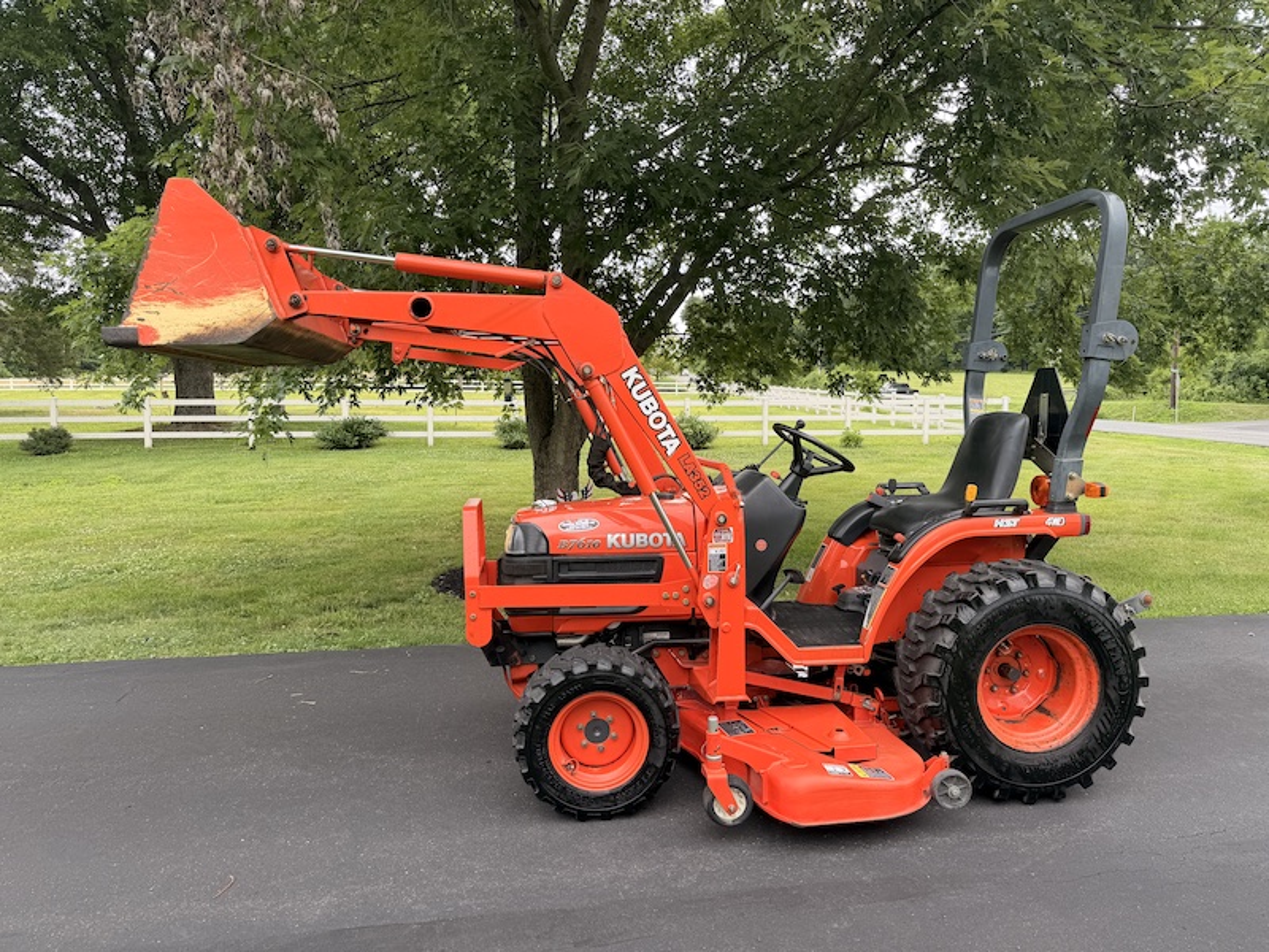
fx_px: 880
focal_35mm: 24
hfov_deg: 71.6
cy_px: 476
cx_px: 634
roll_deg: +1.4
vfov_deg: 56.8
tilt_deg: -1.3
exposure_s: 1/464
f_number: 1.78
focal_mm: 6.76
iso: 80
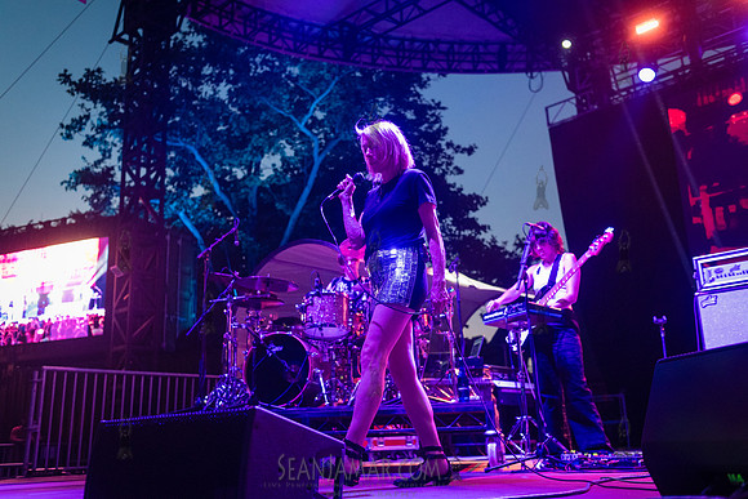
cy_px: 250
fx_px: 727
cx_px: 374
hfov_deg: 54.4
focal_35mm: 35
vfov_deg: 37.9
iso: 6400
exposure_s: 1/320
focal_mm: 35
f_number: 3.2
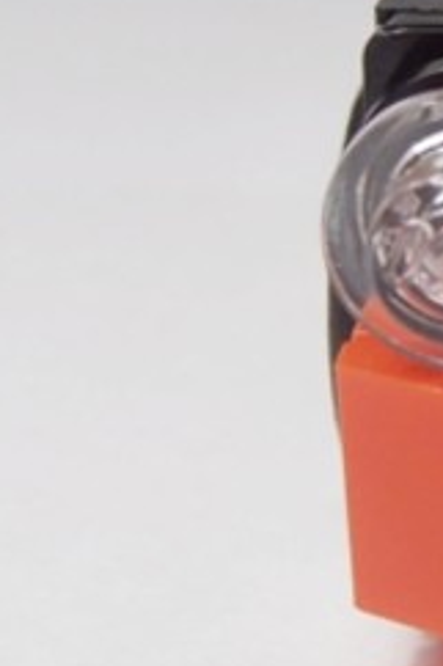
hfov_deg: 8.9
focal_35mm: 143
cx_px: 941
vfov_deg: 14.3
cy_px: 139
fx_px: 2643
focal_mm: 6.61
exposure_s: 1/80
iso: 80
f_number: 3.9
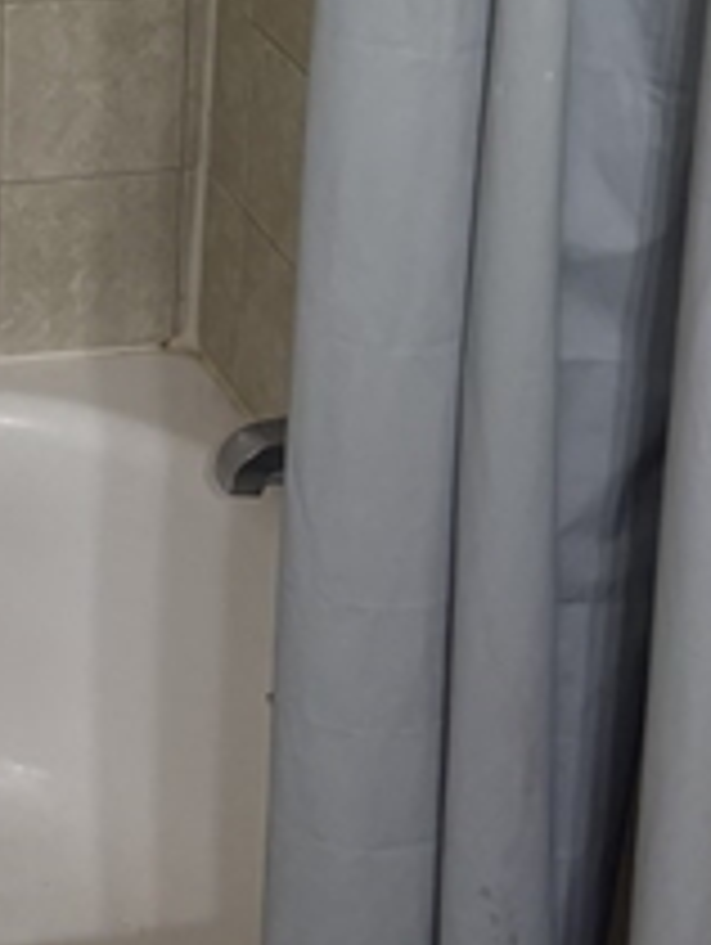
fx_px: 2596
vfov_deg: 18.1
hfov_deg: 14.5
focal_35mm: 95
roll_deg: +0.1
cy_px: -513
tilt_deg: -12.6
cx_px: -356
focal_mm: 5.96
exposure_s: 1/60
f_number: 1.6
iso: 125
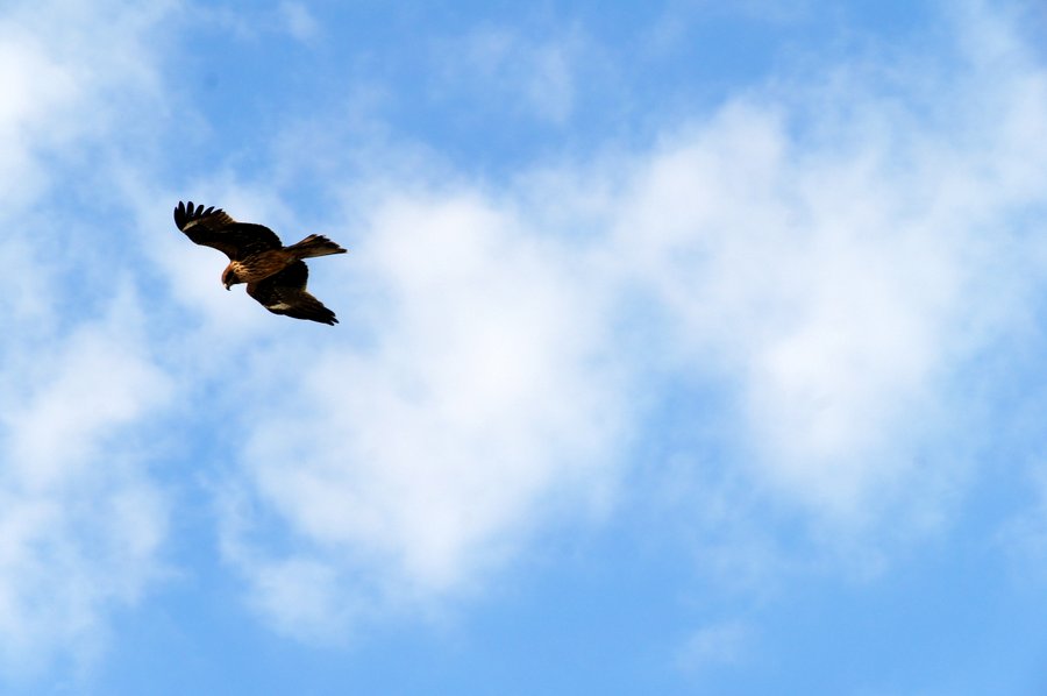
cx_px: 524
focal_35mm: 184
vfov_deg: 7.4
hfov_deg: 11.2
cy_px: 348
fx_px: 5360
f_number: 13
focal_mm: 123
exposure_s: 1/250
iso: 200
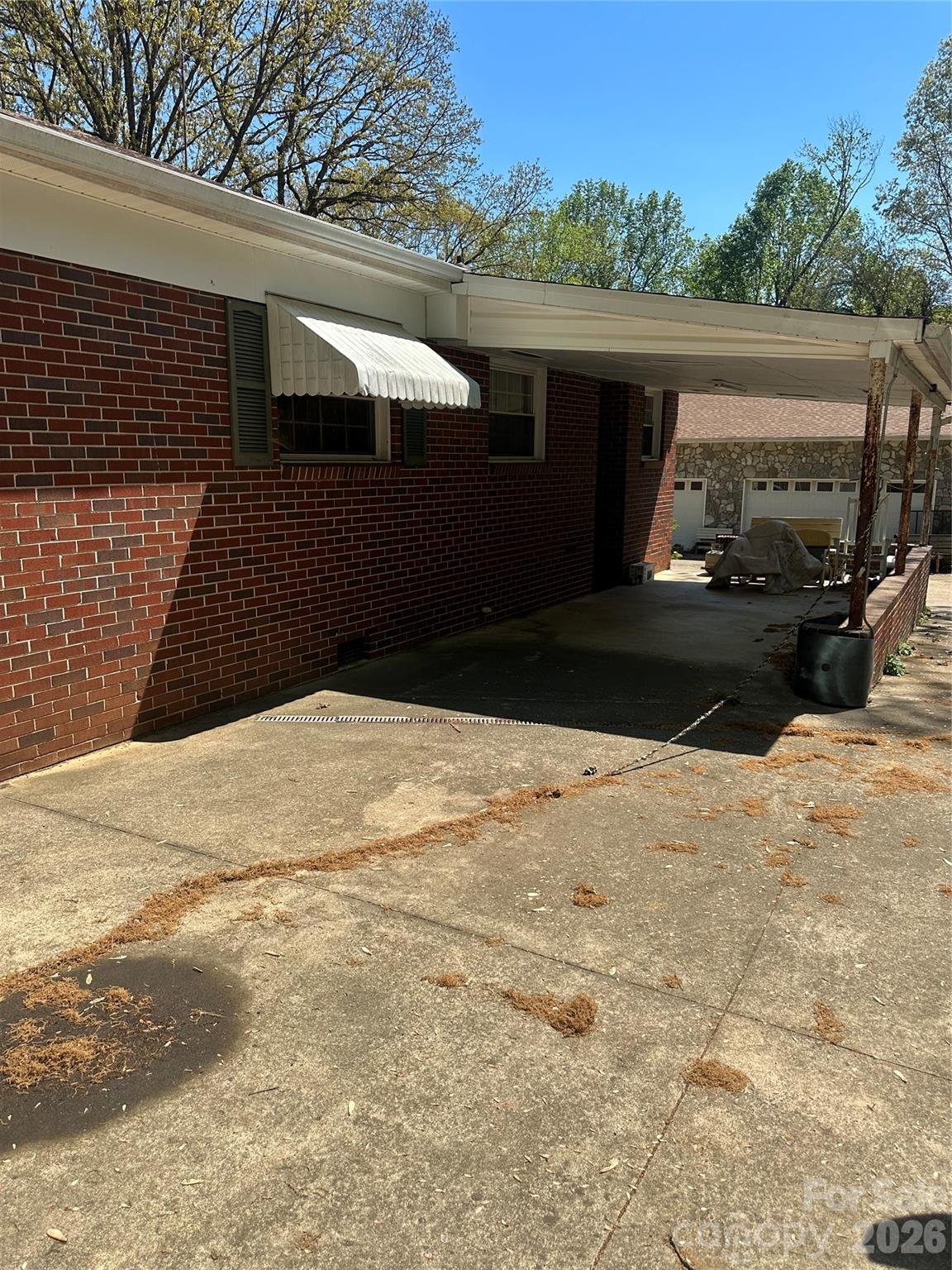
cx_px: 476
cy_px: 635
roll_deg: -0.7
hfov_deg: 56.8
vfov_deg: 71.6
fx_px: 880
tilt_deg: -9.0
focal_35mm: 24
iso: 80
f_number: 1.78
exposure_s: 1/3472
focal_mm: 6.86
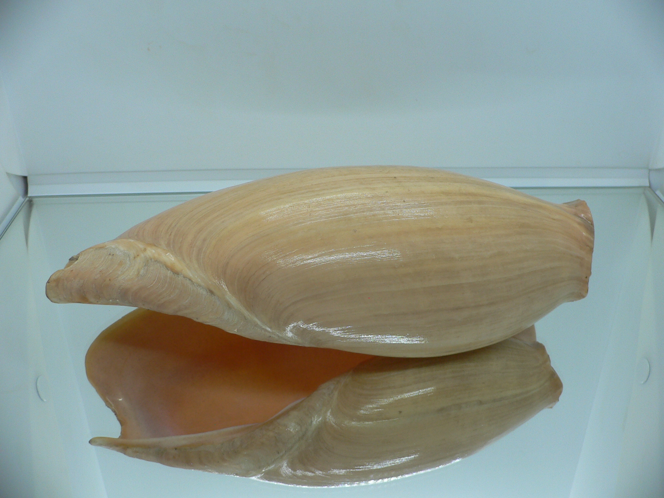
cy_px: 249
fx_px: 671
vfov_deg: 40.7
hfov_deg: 52.6
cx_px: 332
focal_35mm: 35
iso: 80
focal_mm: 4.6
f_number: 2.8
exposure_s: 1/60
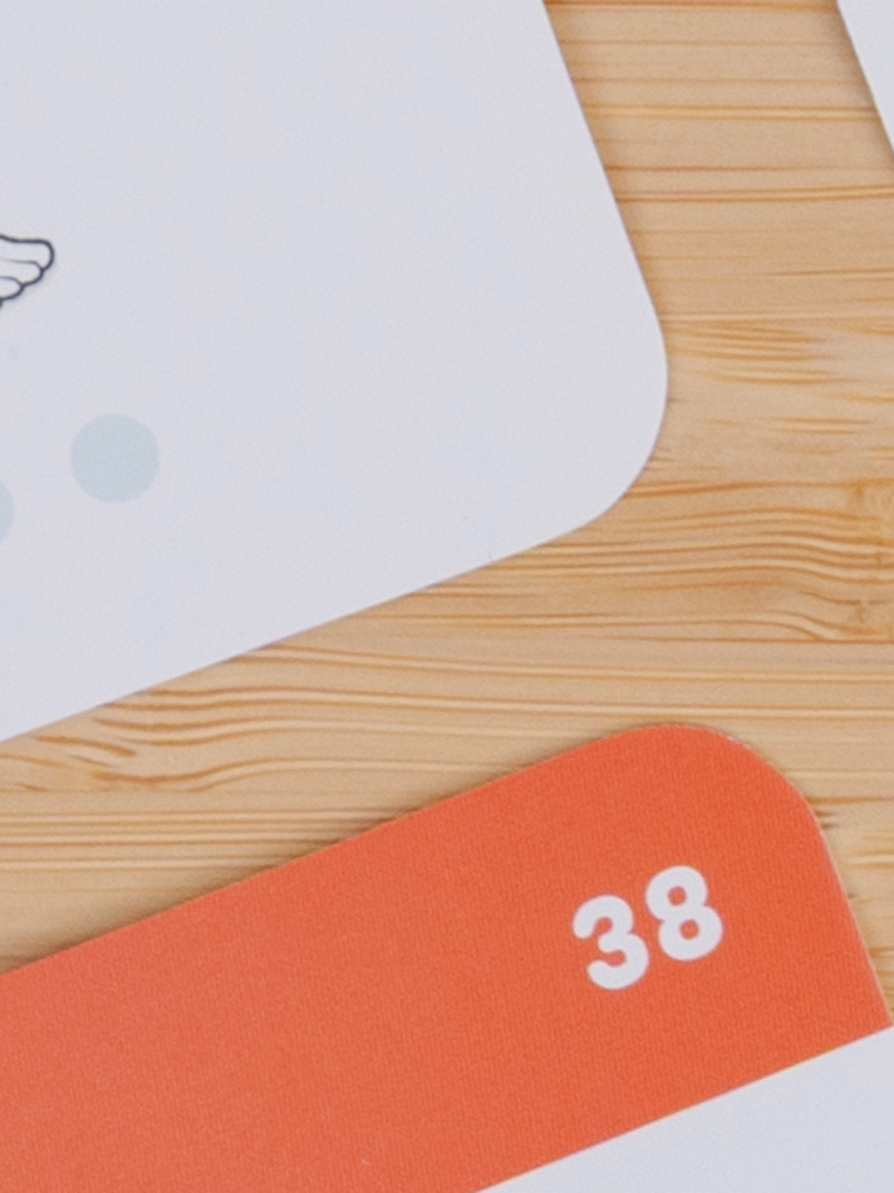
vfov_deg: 4.1
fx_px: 15849
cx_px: 4071
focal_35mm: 460
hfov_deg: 3.1
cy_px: -2546
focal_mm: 49
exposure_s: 1/125
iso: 320
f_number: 8
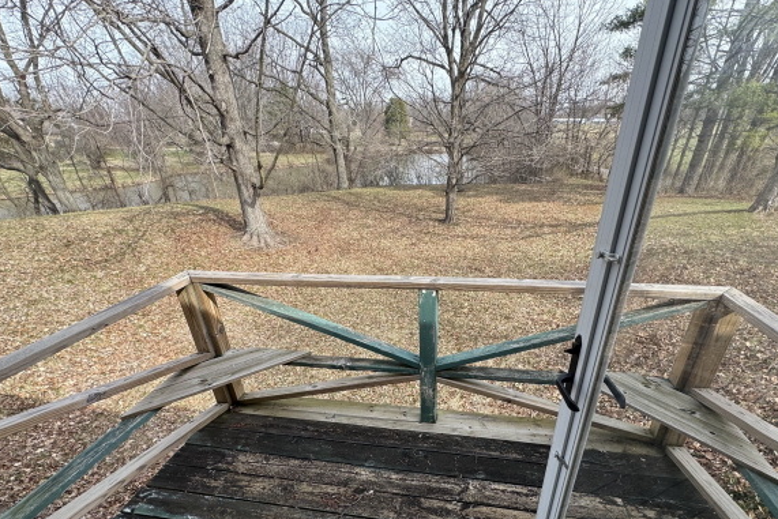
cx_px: 420
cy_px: 335
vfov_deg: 69.0
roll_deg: +1.5
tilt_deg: -31.9
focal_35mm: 17
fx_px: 367
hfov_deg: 93.1
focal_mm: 2.22
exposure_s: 1/515
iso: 40
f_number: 2.2
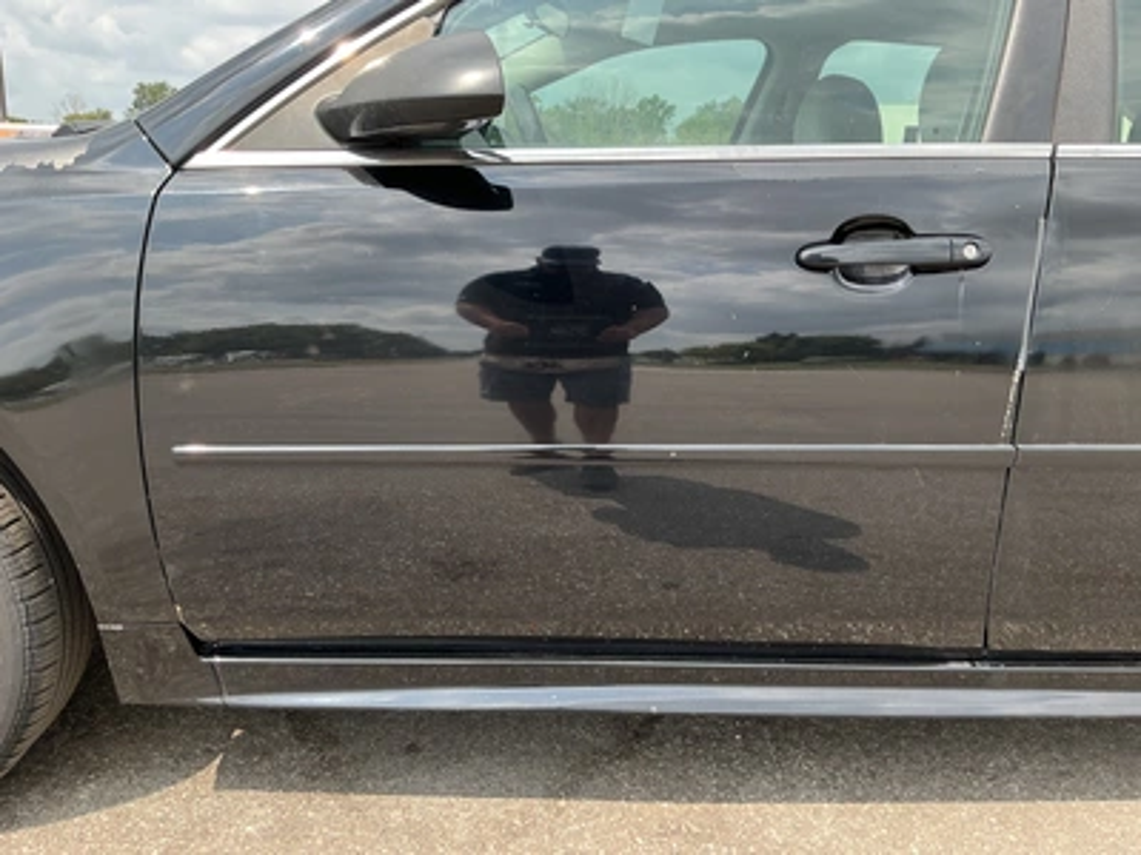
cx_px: 570
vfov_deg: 49.7
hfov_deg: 63.4
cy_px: 428
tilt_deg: -13.5
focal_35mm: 28
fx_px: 923
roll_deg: -2.0
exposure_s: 1/383
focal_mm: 3
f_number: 1.8
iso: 25
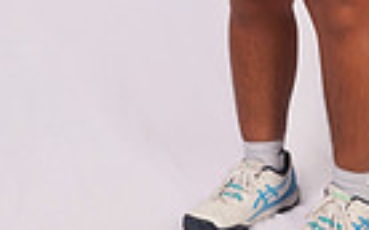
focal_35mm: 113
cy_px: -305
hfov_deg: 18.4
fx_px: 1135
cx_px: 273
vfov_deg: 10.2
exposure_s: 1/125
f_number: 5.6
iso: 160
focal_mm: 34
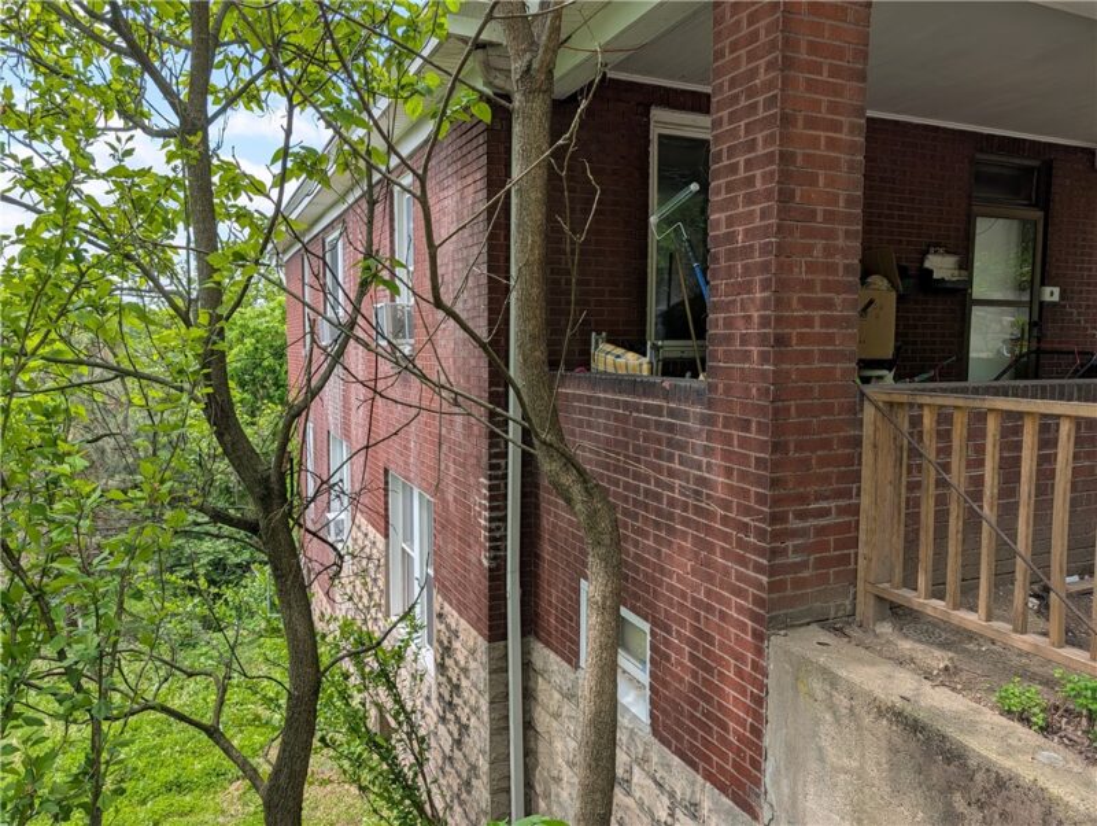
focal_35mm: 24
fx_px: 761
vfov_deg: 56.9
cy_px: 413
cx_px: 548
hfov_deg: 71.5
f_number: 1.68
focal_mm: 6.9
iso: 19
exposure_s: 1/598
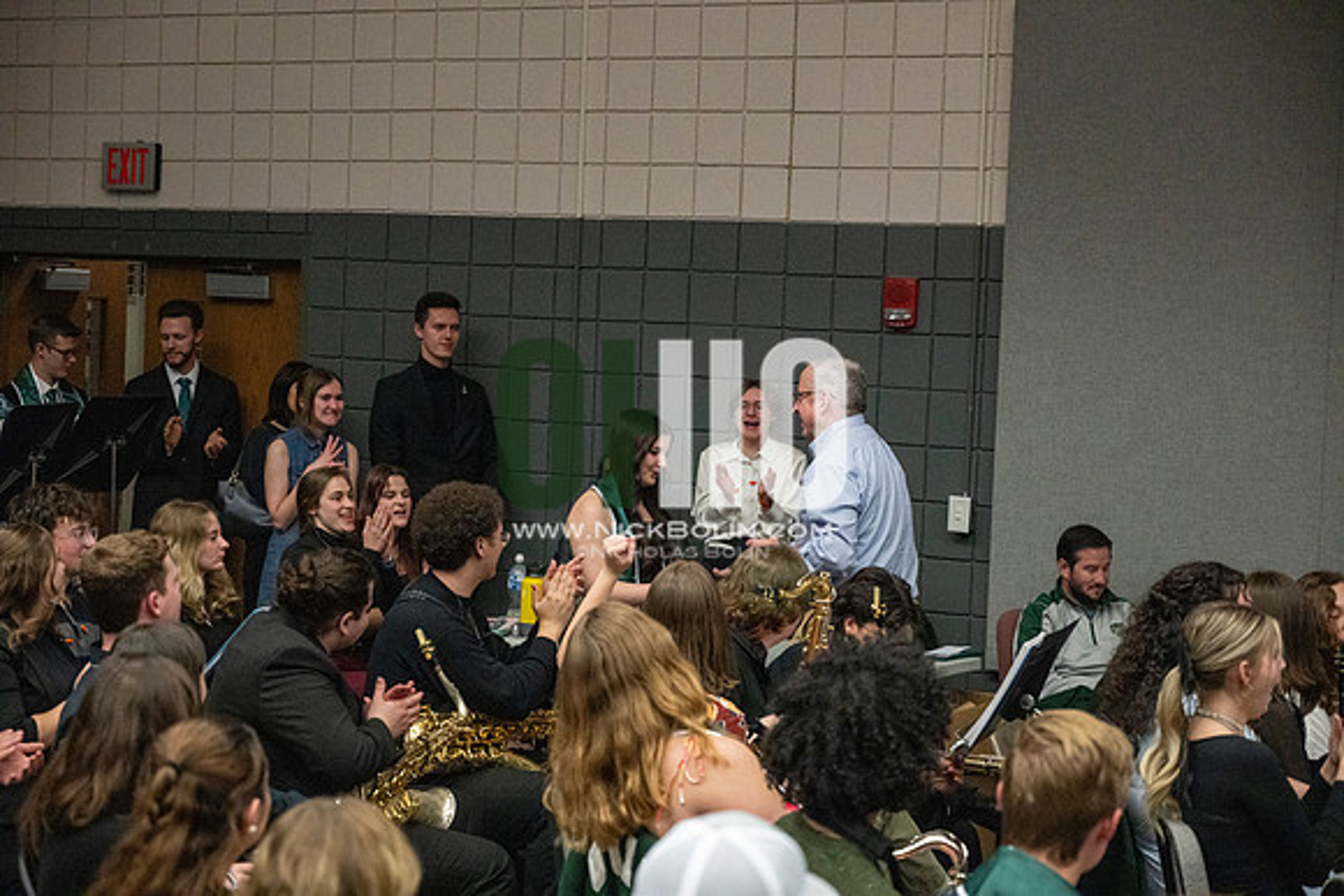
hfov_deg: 28.8
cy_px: 448
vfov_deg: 19.5
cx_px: 672
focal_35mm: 70
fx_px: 2614
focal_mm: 70
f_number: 4
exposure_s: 1/500
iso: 10000
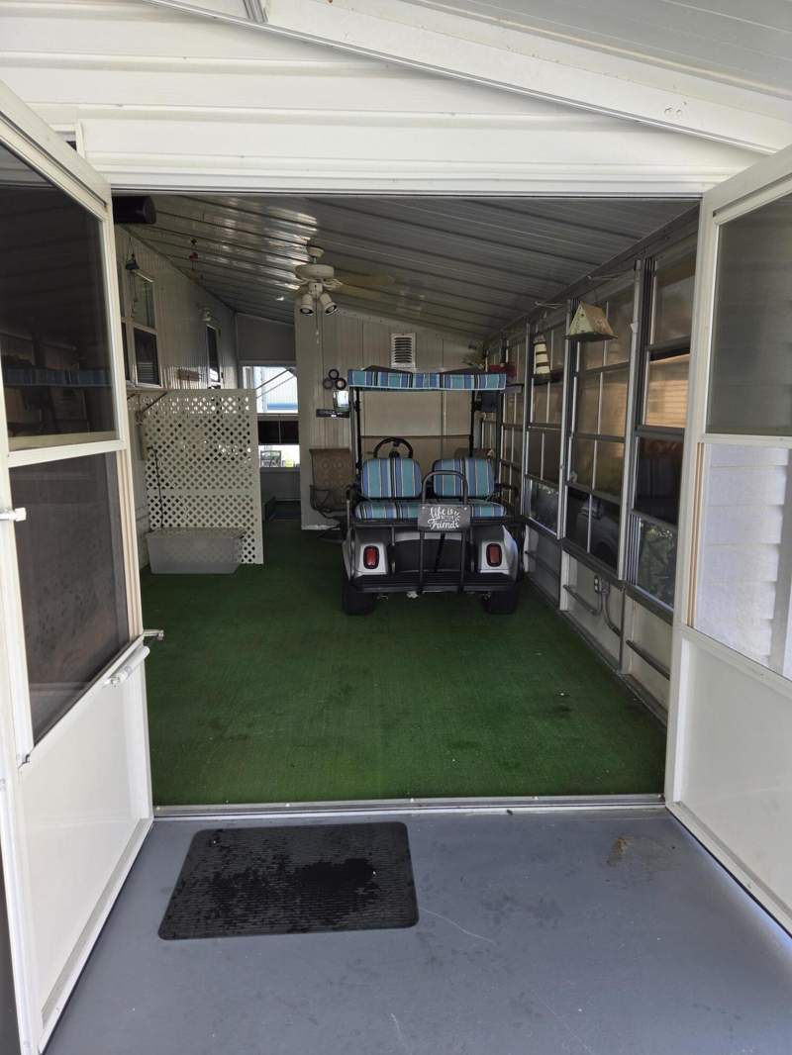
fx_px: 701
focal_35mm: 23
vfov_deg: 73.9
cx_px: 396
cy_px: 528
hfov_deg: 58.9
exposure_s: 1/180
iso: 40
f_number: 1.8
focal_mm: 5.4
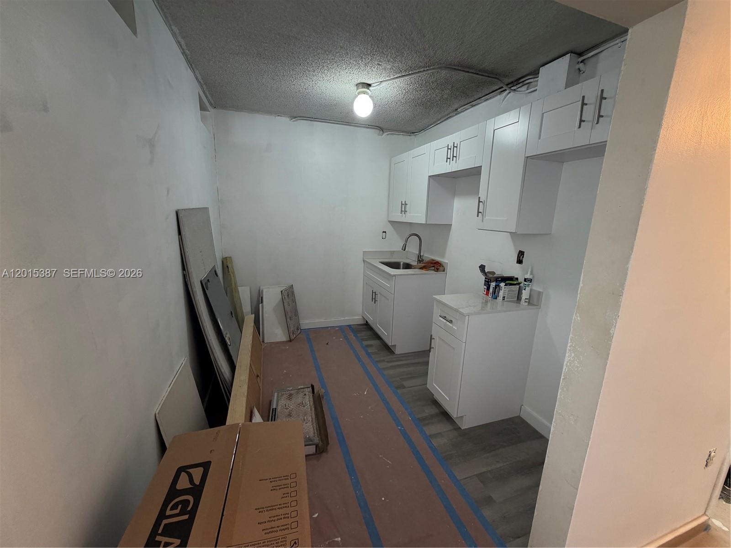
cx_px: 366
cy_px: 274
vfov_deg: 85.7
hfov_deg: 102.1
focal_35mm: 14
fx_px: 296
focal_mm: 2.22
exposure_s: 1/60
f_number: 2.2
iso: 160
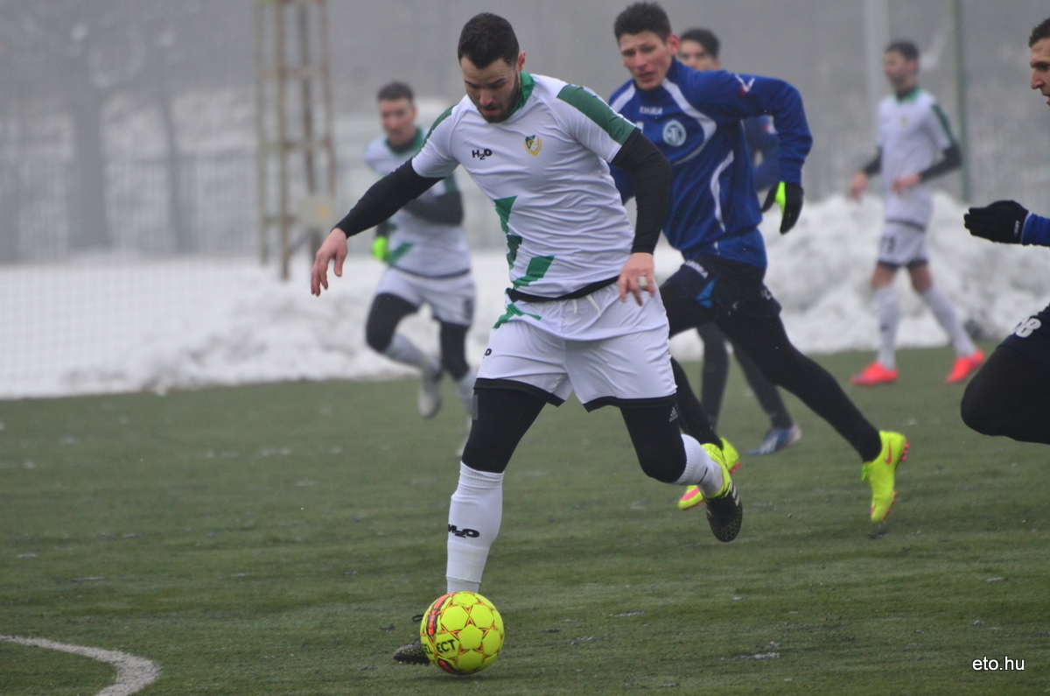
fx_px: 13099
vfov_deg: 3.0
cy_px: 348
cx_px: 525
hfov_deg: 4.6
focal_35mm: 450
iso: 1250
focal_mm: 300
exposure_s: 1/800
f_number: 5.6
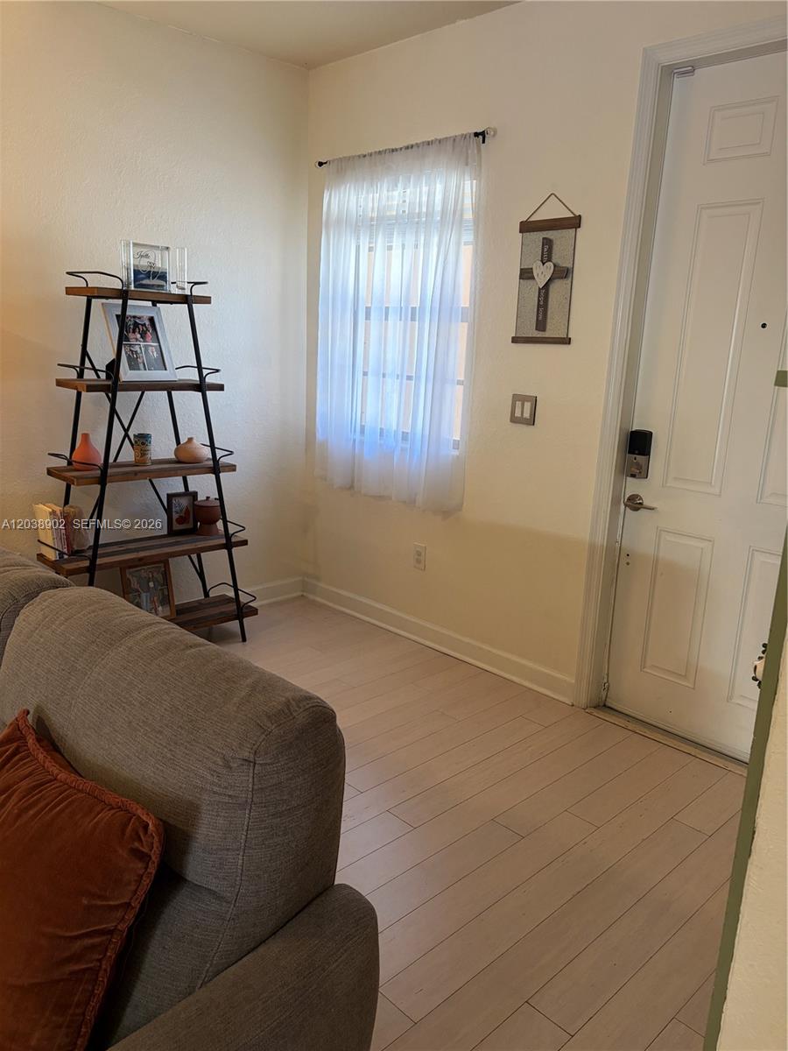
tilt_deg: -13.5
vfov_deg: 67.3
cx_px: 394
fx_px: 789
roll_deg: -2.7
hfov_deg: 53.1
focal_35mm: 26
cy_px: 526
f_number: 1.6
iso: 160
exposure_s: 1/60
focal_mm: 5.96
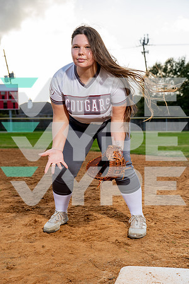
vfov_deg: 41.1
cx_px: 94
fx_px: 378
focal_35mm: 48
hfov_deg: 28.1
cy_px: 142
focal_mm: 48
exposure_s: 1/250
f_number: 5
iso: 100
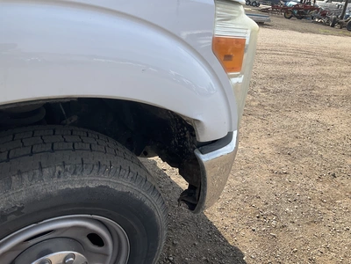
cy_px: 132
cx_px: 176
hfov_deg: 61.7
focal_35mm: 29
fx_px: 294
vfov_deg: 48.2
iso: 25
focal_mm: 3
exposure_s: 1/997
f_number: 1.8
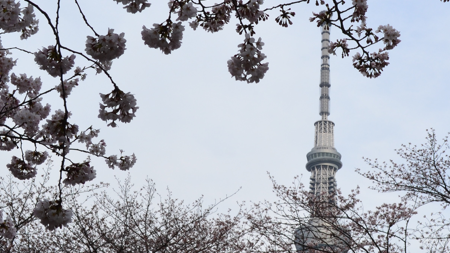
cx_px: 312
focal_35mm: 91
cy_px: 97
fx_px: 1086
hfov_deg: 23.3
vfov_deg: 13.3
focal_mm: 30
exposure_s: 1/200
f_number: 10
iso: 400
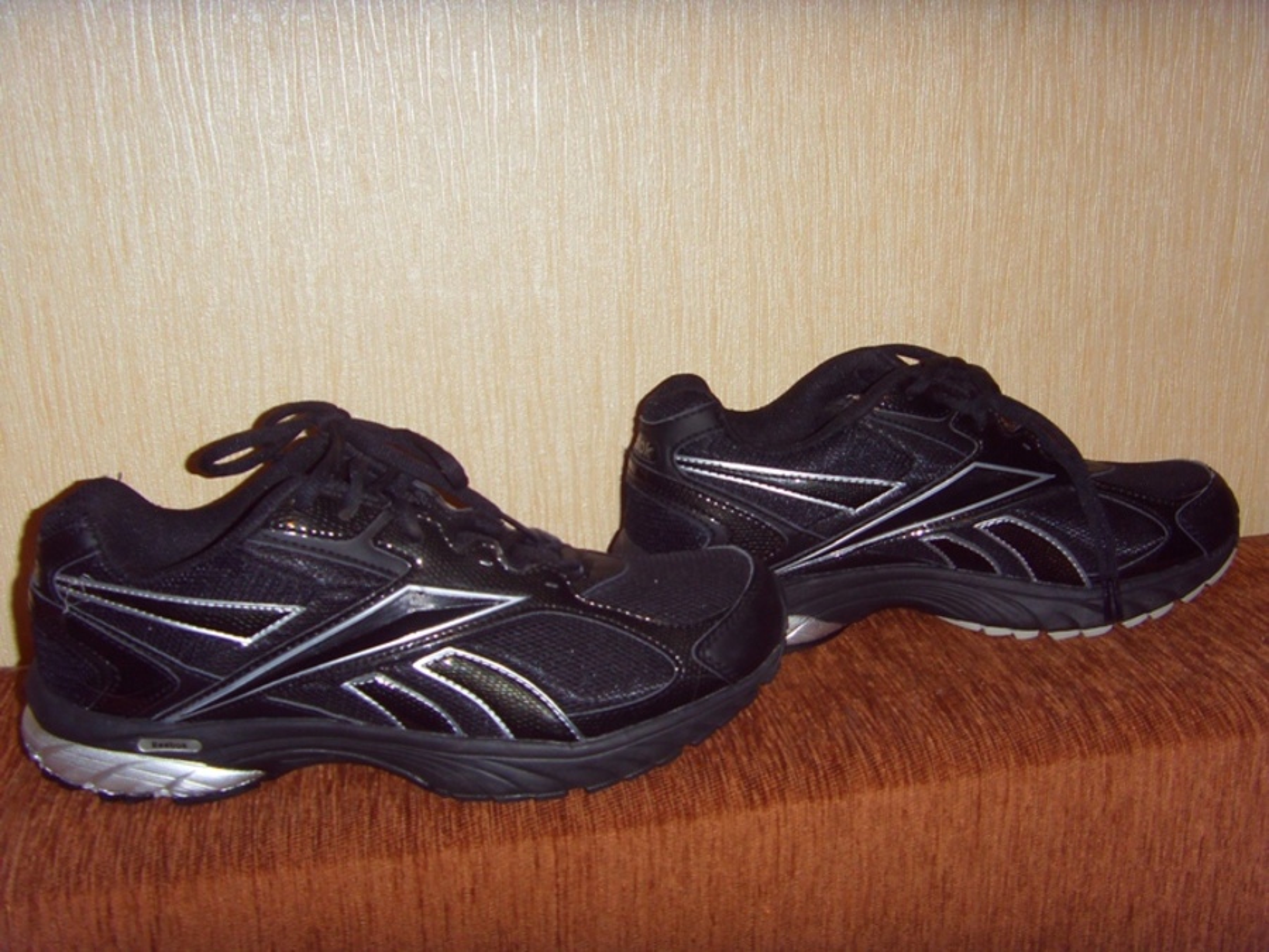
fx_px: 1430
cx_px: 634
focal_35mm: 39
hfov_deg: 47.9
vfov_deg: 36.8
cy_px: 476
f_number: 3.5
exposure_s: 1/45
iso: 100
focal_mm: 6.6
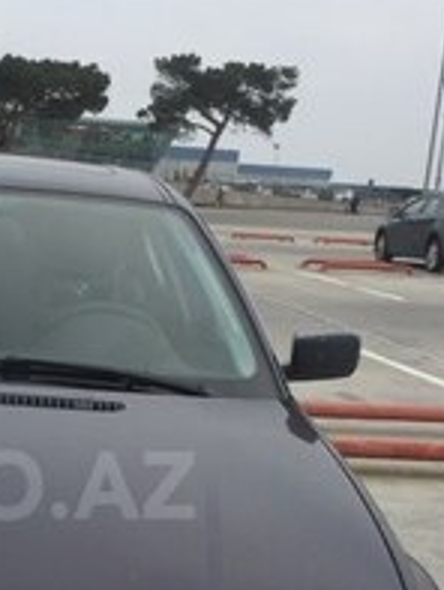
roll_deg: -0.8
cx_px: -36
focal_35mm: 73
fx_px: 1247
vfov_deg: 26.1
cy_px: 485
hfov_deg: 19.4
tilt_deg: -12.7
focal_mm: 4.15
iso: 50
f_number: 2.2
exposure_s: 1/100
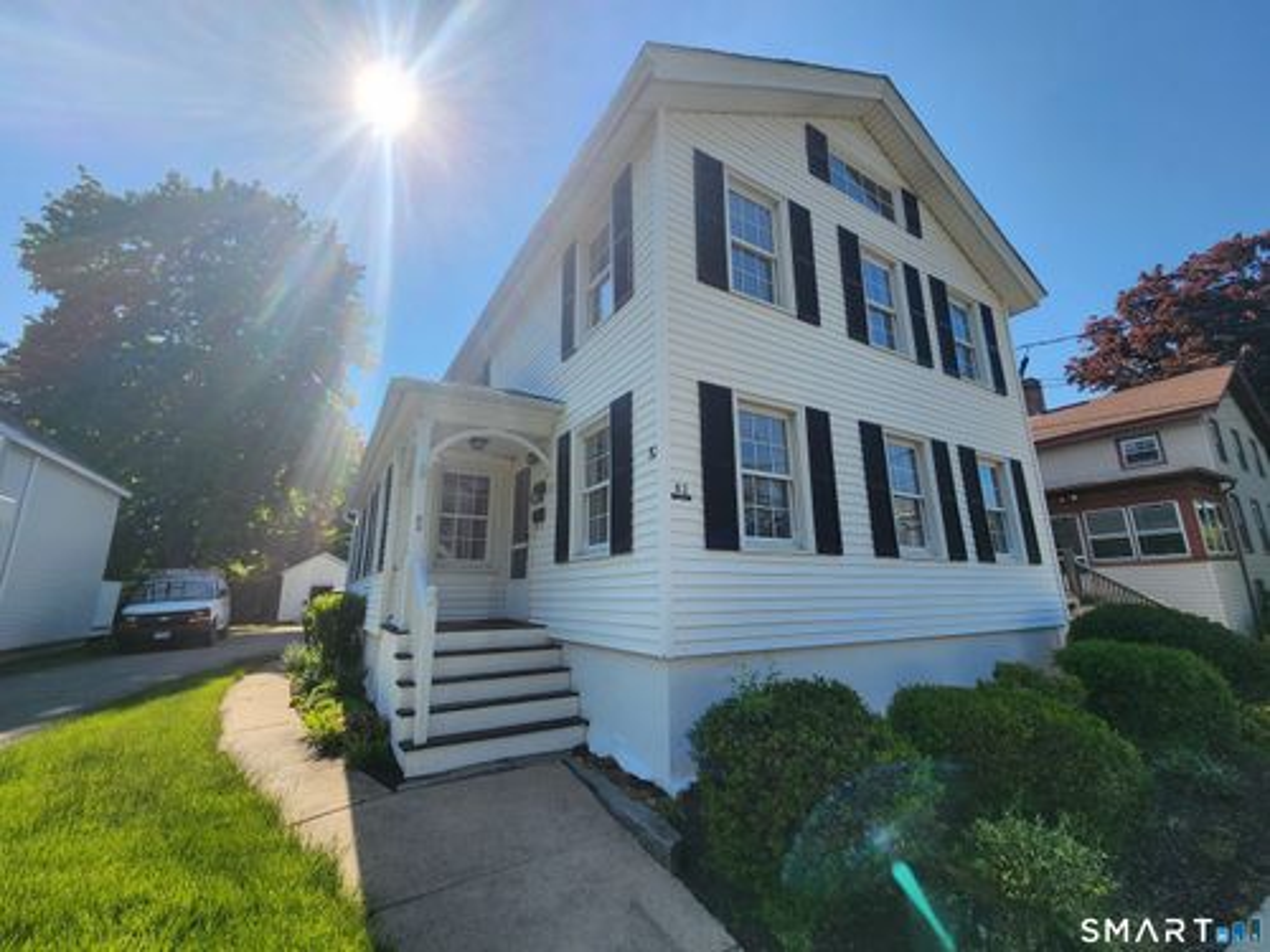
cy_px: 476
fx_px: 477
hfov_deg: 106.2
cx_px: 635
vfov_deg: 89.9
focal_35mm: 13
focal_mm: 2.2
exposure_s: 1/2436
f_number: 2.2
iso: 50
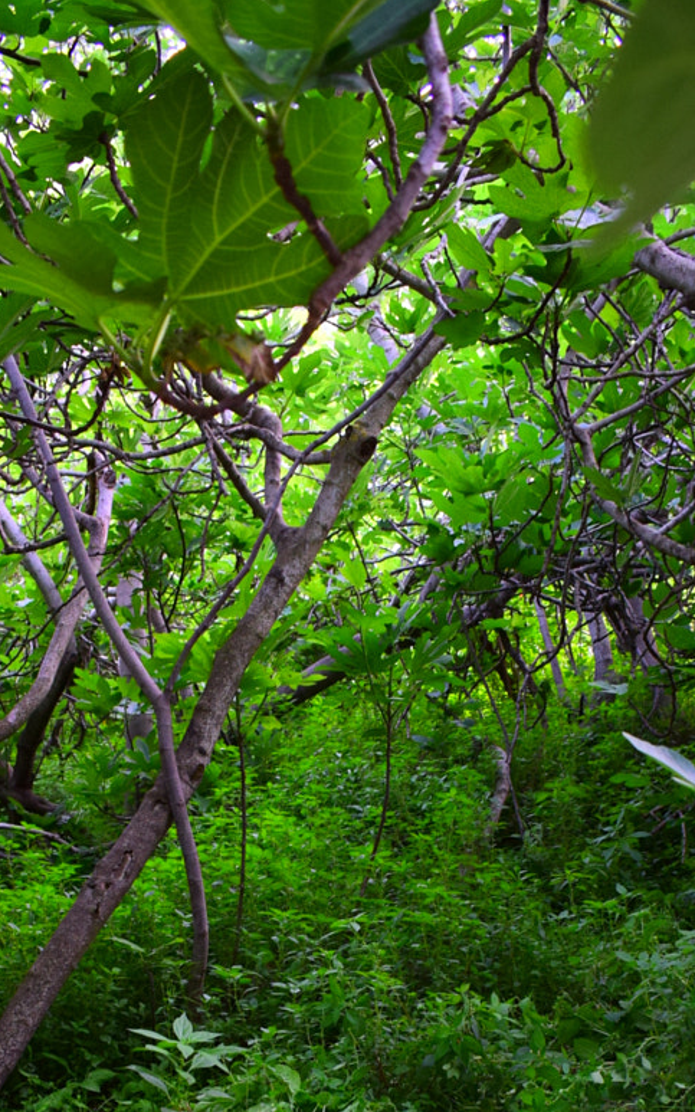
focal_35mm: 57
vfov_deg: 33.6
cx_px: 324
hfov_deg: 22.7
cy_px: 1020
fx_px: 1728
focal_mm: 18
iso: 400
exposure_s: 1/80
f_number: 4.5
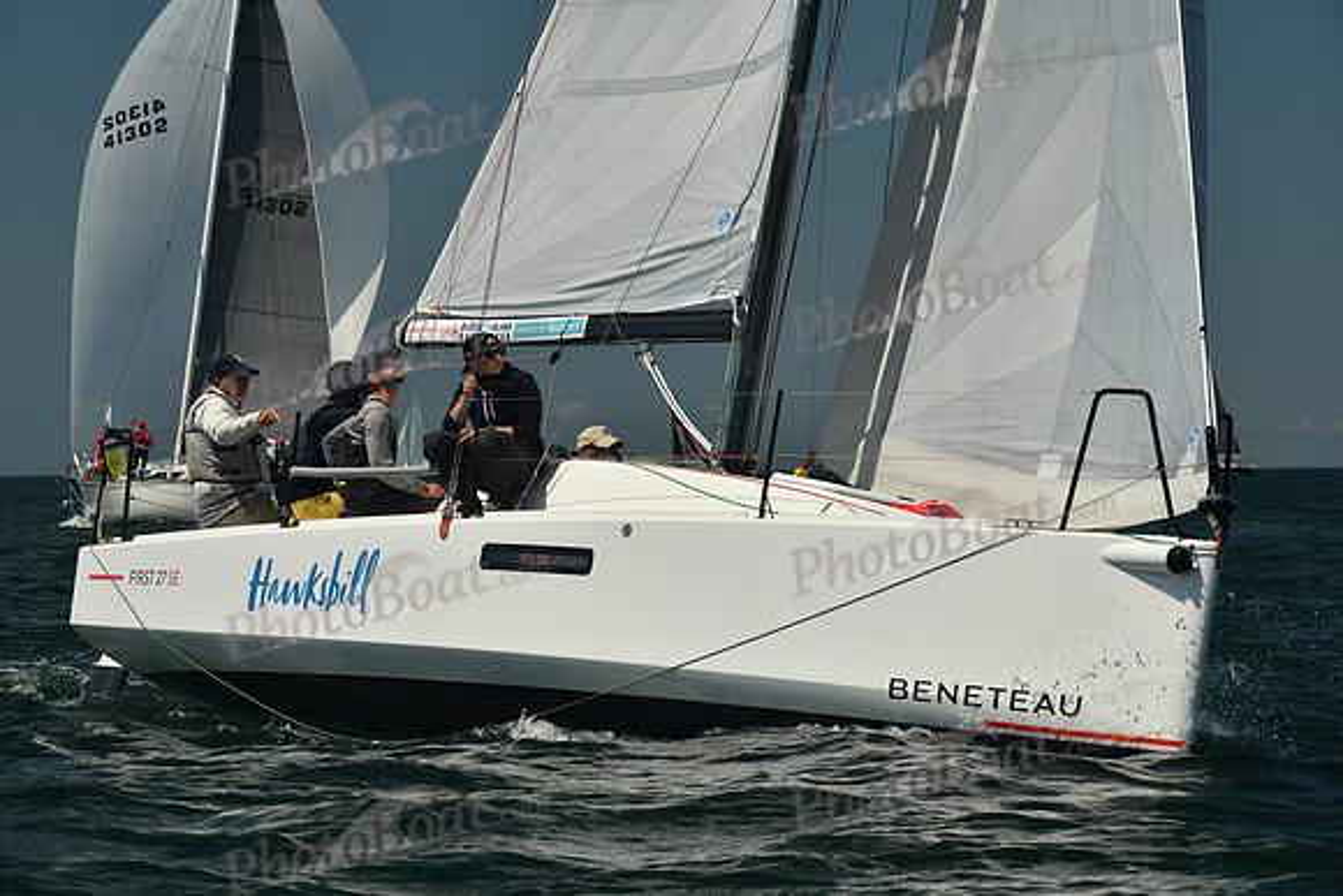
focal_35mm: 145
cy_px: 448
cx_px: 672
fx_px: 5410
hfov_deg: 14.2
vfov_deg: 9.5
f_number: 11
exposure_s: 1/640
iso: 320
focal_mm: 145
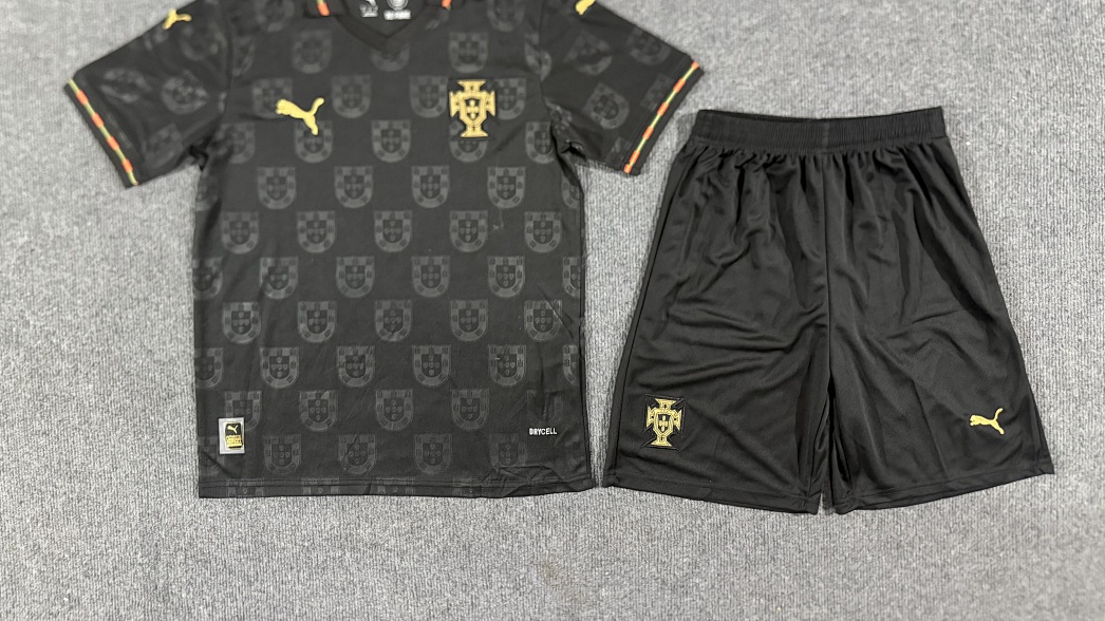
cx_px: 558
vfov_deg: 42.2
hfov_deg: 69.9
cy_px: 195
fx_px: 791
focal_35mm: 27
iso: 800
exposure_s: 1/44
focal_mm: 6.76
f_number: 1.78
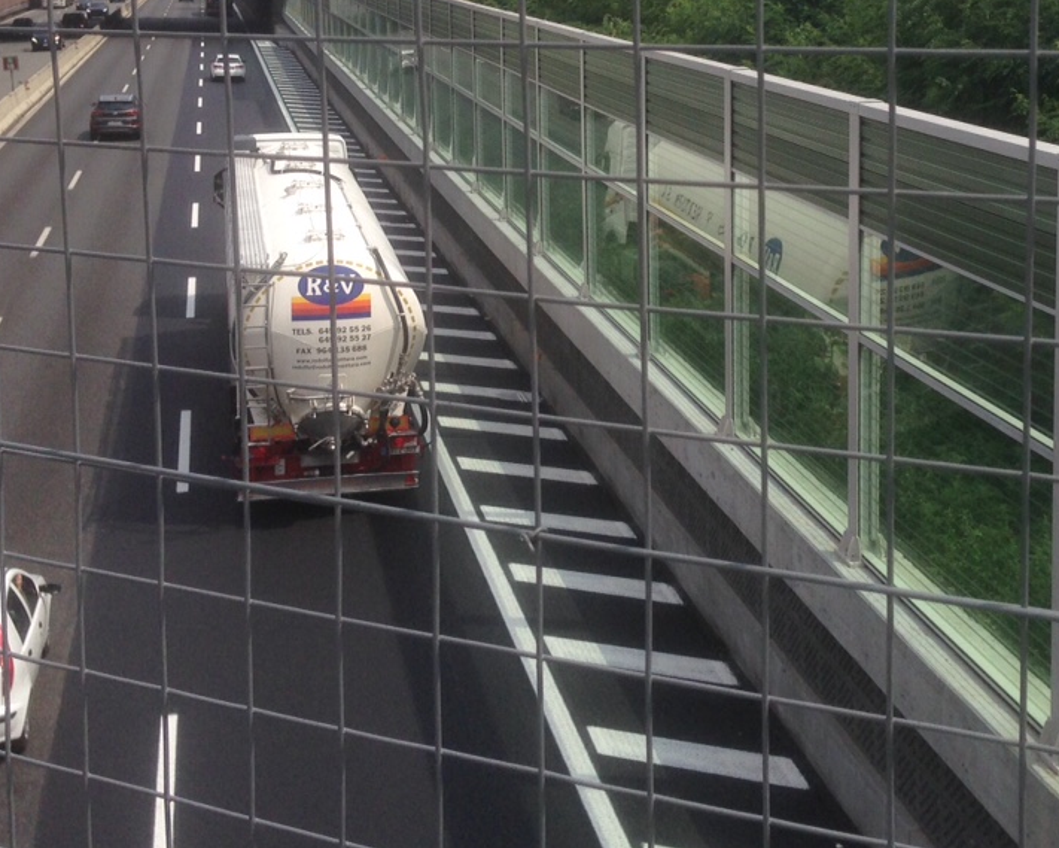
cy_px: 170
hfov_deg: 32.2
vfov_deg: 25.8
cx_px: 721
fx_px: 1818
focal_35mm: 58
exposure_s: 1/1695
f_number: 2.4
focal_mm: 4.12
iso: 50
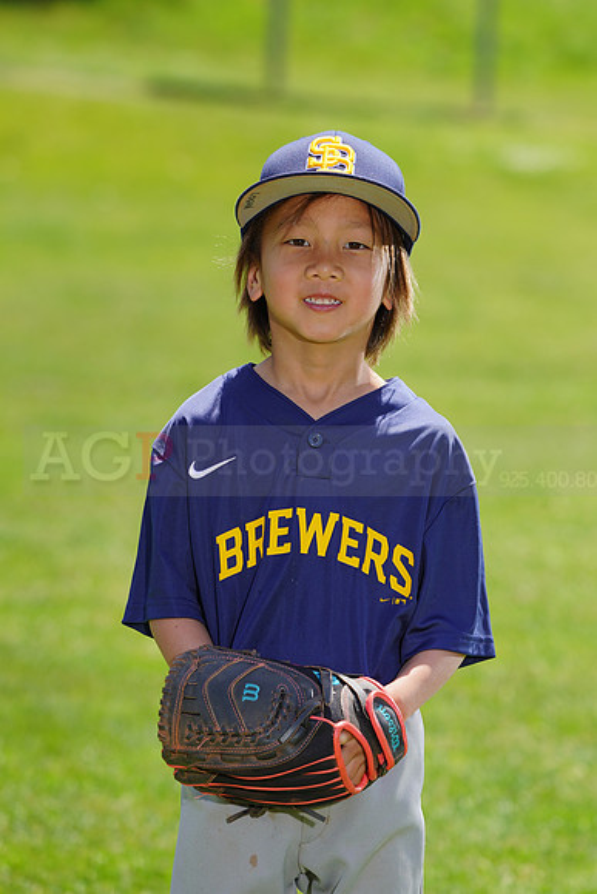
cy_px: 447
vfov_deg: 9.1
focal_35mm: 226
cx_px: 298
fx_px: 5618
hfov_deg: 6.1
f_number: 7.1
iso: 100
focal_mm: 226
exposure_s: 1/250
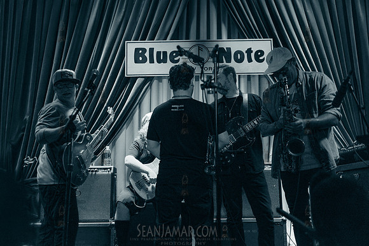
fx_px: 410
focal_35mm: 40
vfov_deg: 33.4
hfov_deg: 48.4
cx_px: 184
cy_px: 123
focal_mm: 40
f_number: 2.8
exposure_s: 1/400
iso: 4000
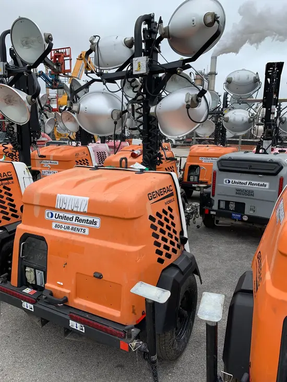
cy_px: 191
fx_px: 287
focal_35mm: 26
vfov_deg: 67.3
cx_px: 144
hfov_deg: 53.1
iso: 25
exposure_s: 1/1406
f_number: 1.8
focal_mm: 4.25
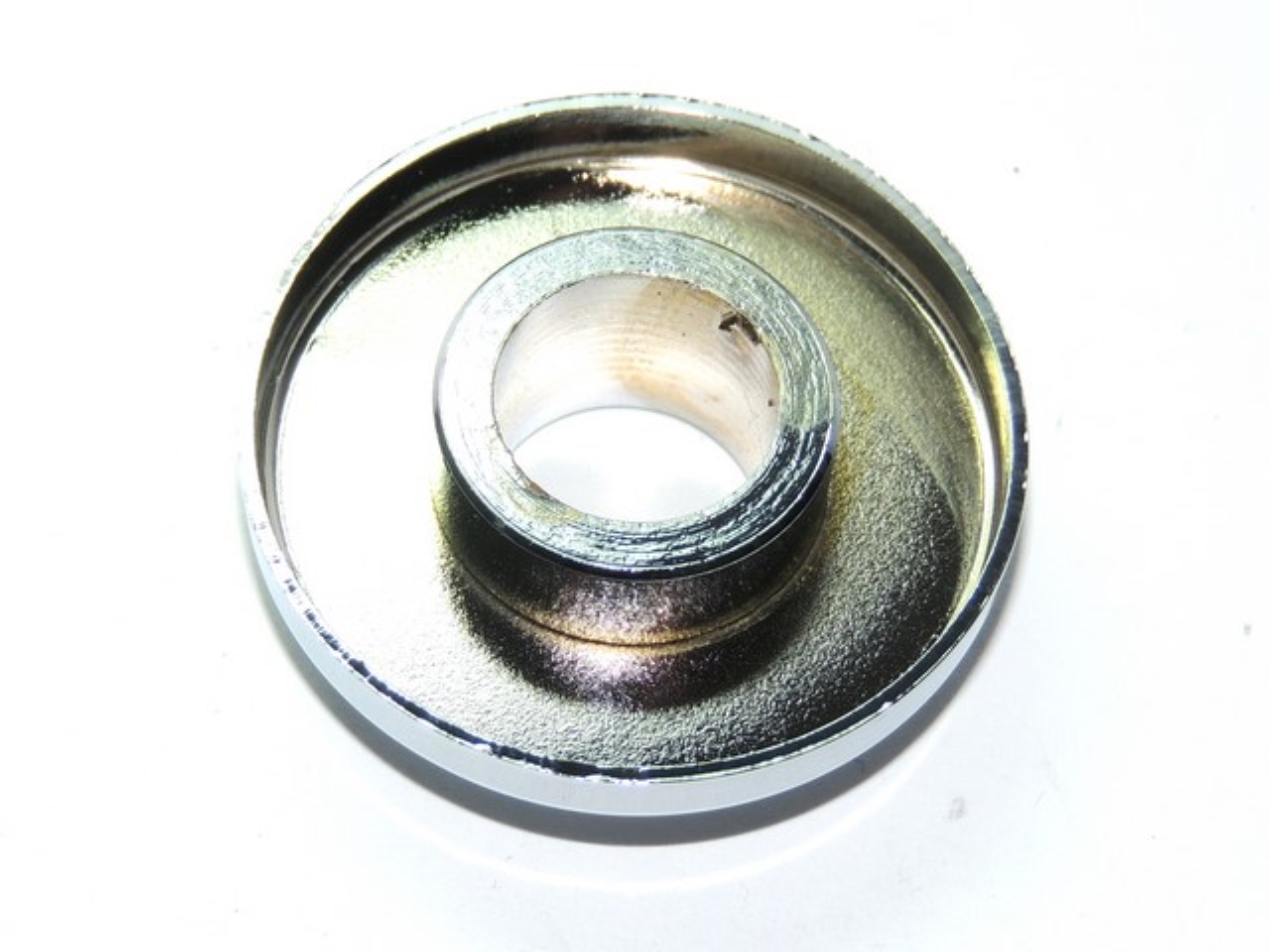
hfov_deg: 19.6
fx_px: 3669
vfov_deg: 14.8
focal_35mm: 100
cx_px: 635
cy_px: 476
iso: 100
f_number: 4.1
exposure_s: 1/125
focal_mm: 17.8
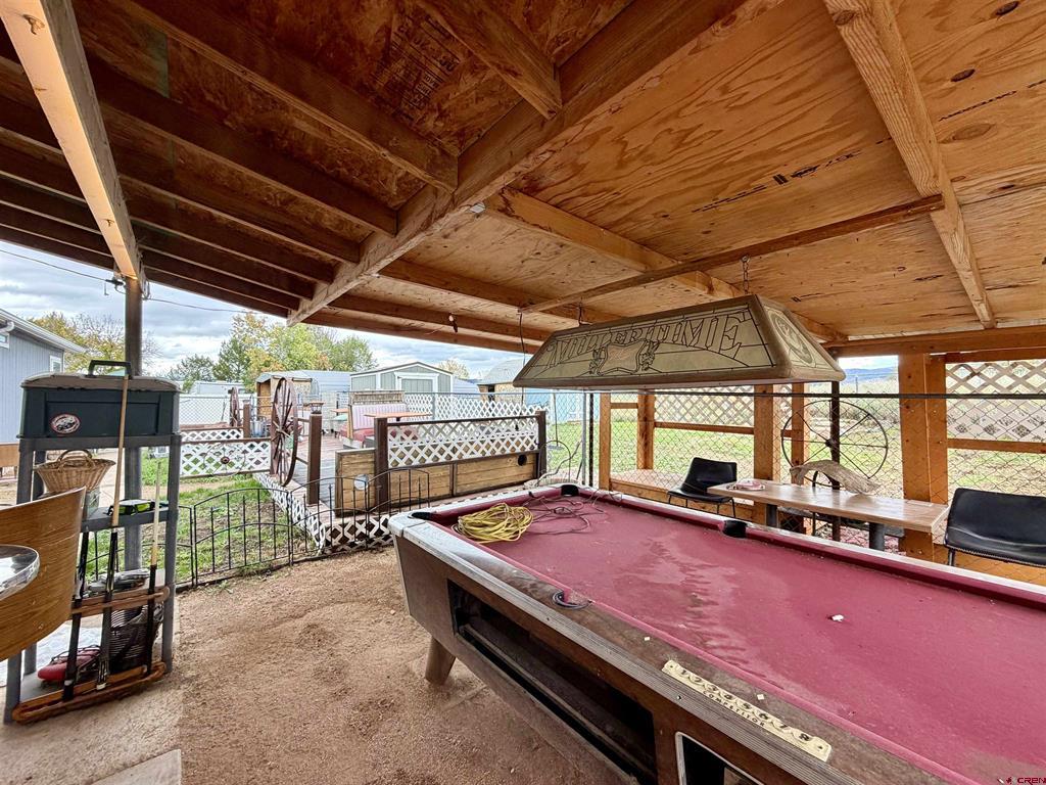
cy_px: 392
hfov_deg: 102.1
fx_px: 423
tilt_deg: +0.0
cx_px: 523
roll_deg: -0.4
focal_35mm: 14
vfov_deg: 85.7
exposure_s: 1/121
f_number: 2.2
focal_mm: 2.22
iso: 80
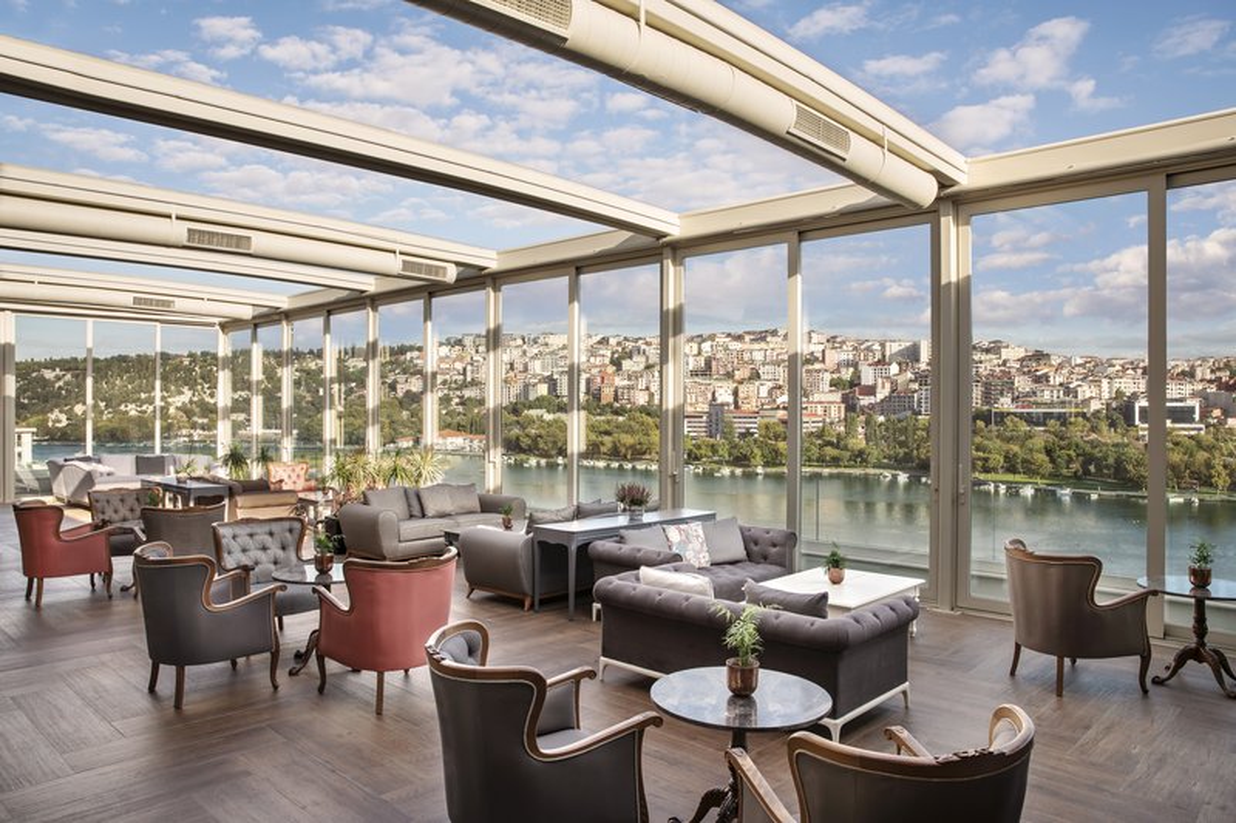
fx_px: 824
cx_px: 618
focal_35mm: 24
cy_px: 412
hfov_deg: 73.8
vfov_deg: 53.1
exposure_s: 1/60
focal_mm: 24
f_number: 11
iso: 100
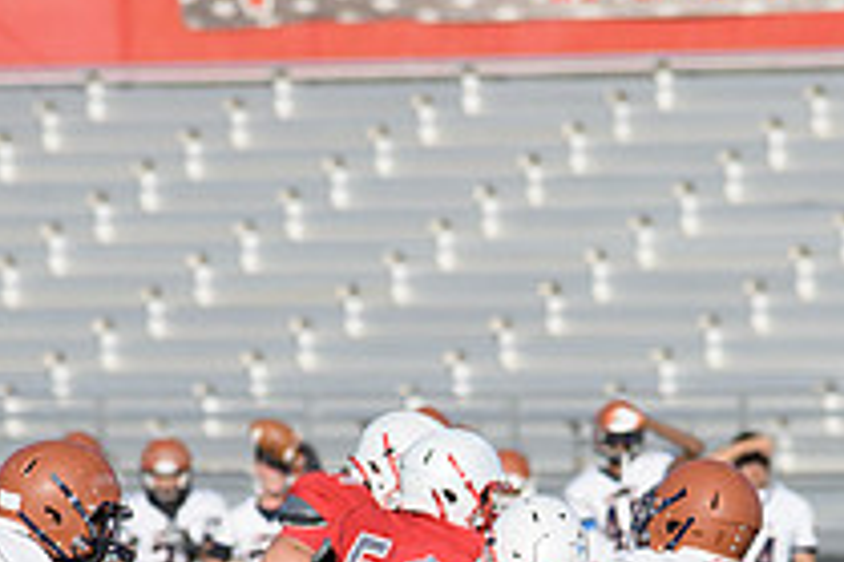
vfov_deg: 2.5
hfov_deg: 3.7
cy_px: 754
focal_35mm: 556
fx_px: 13025
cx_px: 505
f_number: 5
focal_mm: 200
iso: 500
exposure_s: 1/5000
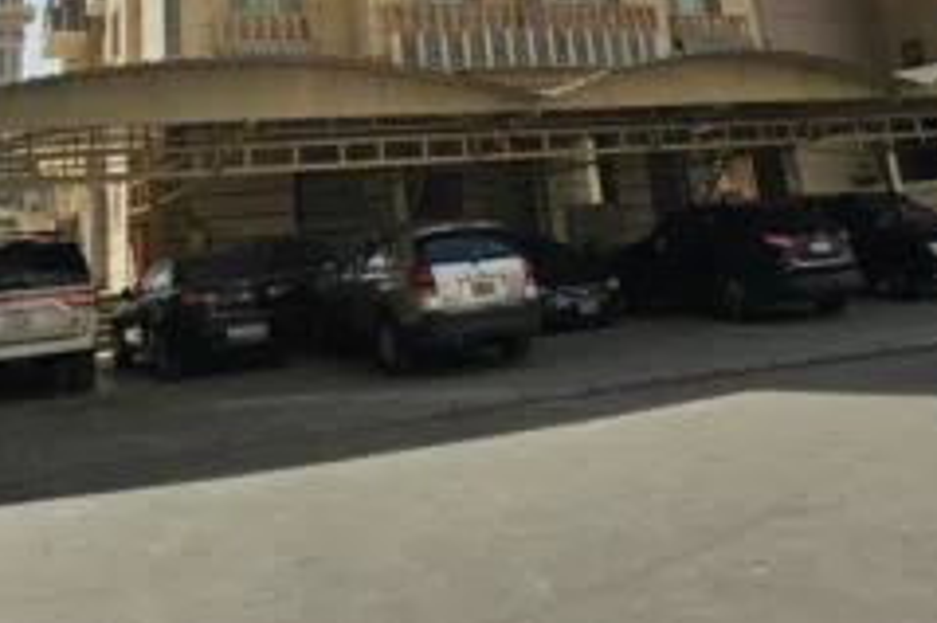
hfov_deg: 48.3
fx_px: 1040
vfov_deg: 29.3
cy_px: -102
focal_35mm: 40
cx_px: 392
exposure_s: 1/1361
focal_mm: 6.3
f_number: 1.7
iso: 16
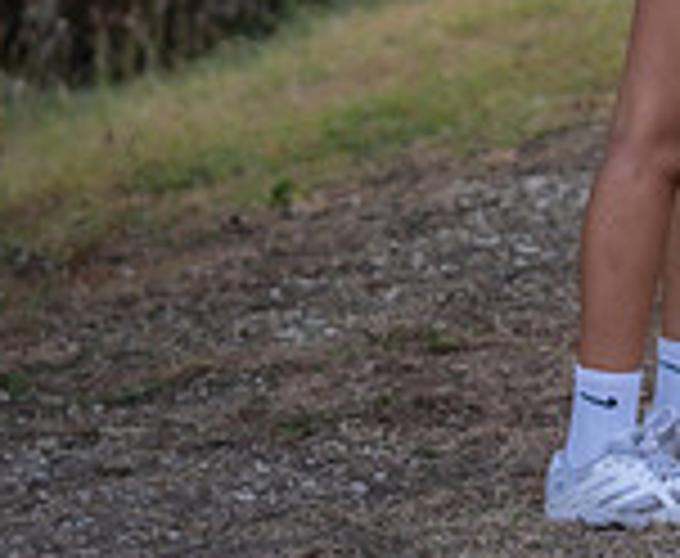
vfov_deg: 5.0
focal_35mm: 314
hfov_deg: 6.0
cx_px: 1020
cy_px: -312
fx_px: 6385
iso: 160
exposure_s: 1/400
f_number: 3.2
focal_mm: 70
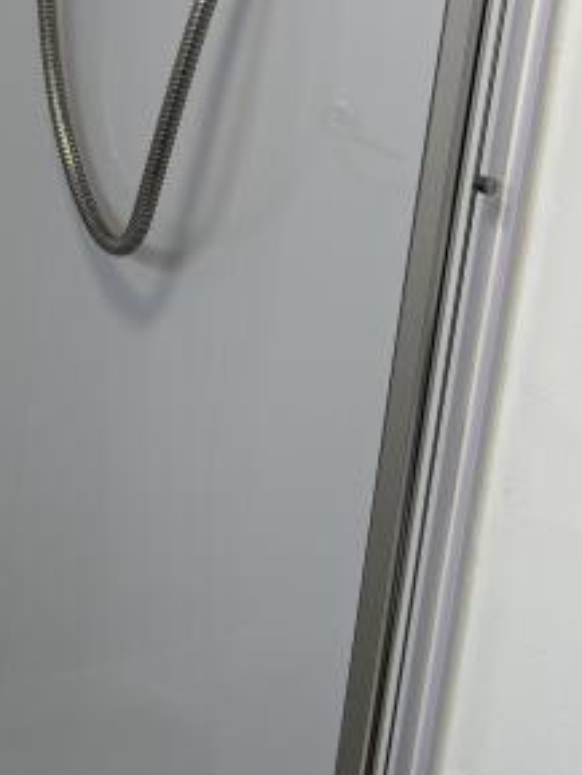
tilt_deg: -14.5
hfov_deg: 16.2
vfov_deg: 22.6
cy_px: 126
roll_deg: -3.9
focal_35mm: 85
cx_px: -225
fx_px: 1904
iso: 64
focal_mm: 6.76
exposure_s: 1/102
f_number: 1.78
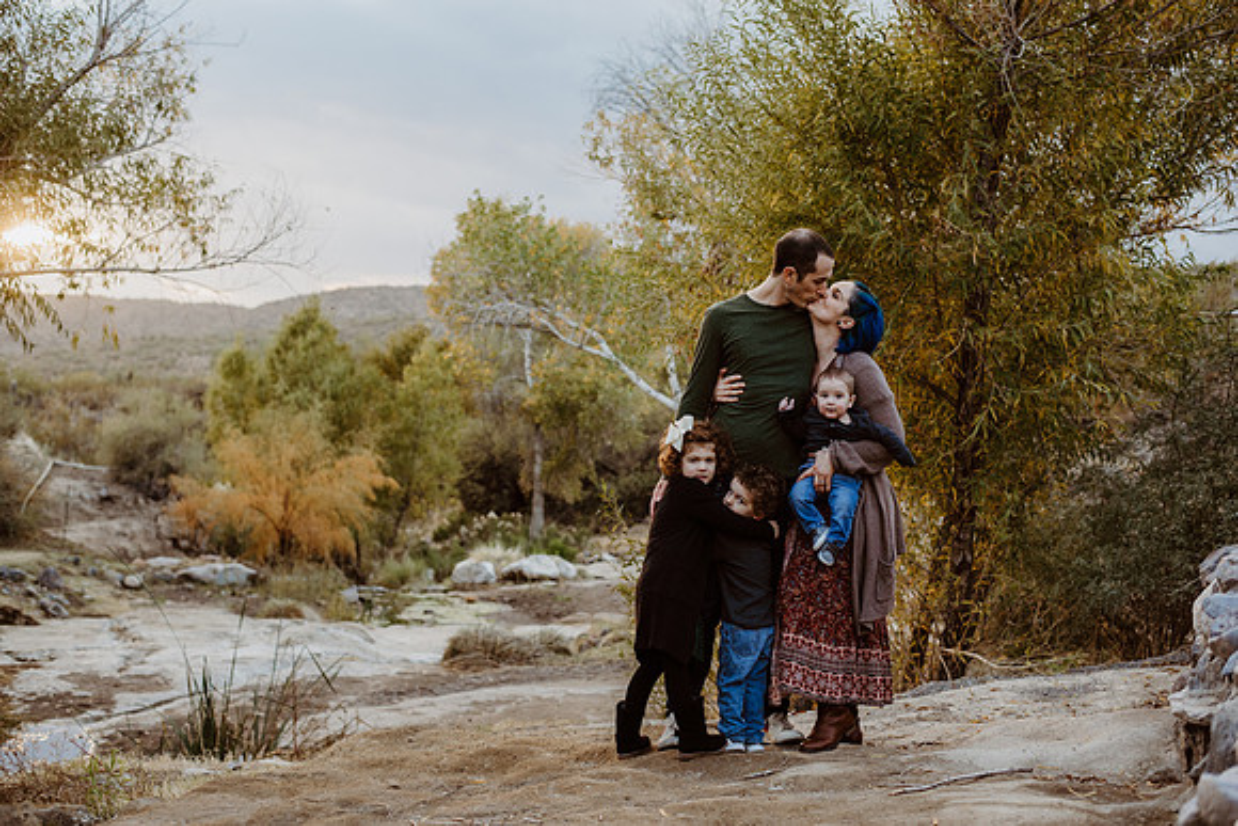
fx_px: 1720
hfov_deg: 39.6
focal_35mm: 50
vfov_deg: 27.0
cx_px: 619
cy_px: 413
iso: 400
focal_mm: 50
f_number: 3.2
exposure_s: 1/500
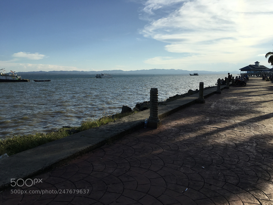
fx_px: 229
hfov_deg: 61.7
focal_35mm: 29
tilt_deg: -5.8
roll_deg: +0.7
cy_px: 102
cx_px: 136
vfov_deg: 48.2
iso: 25
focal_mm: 4.15
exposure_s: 1/2262
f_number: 2.2
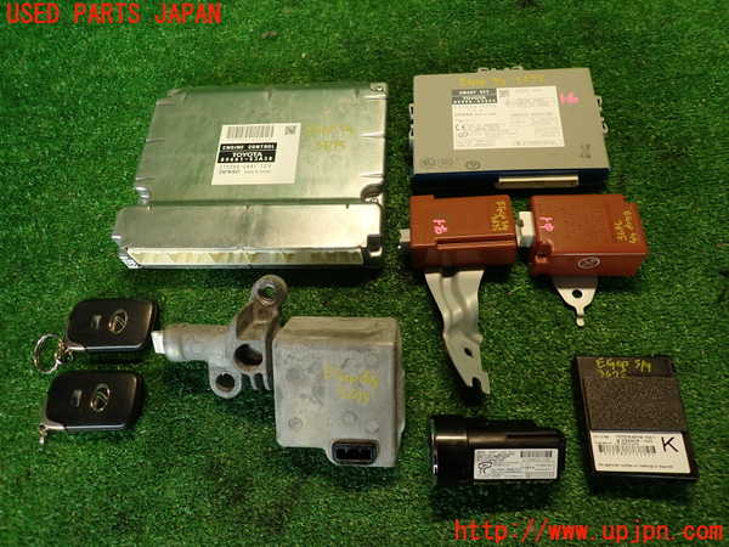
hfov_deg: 69.4
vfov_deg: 54.9
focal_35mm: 25
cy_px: 274
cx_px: 364
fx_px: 526
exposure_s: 1/50
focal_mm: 4.5
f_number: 2
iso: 200
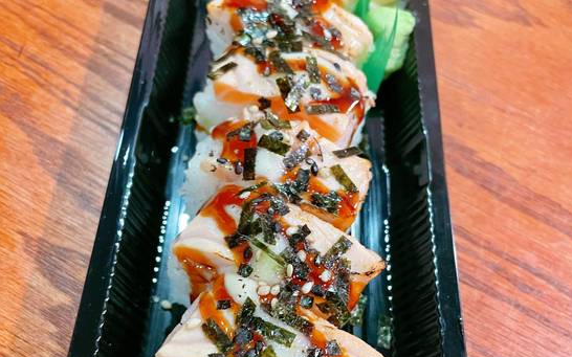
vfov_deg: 34.0
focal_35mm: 37
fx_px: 577
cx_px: 287
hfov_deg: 52.8
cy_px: 250
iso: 400
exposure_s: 1/40
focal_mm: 4.2
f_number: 1.6
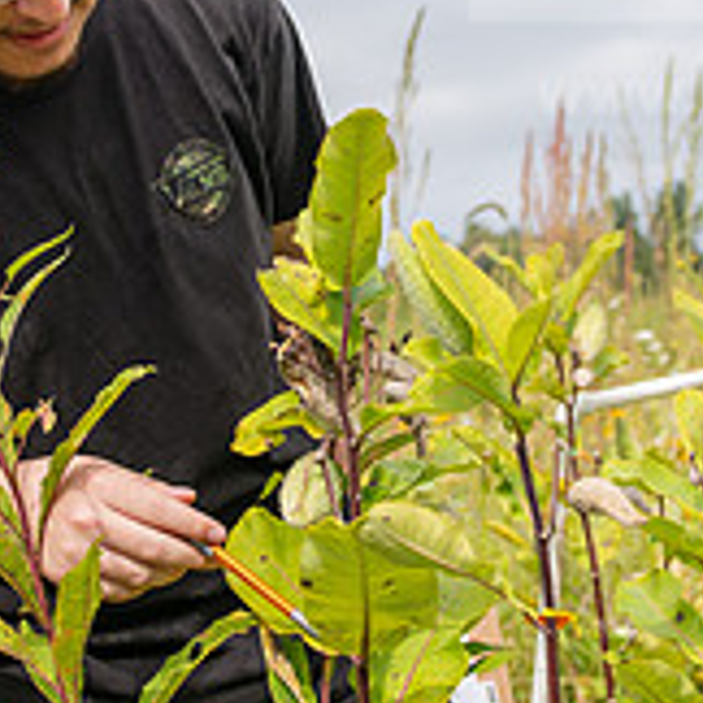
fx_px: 1884
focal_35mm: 82
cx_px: 338
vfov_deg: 21.0
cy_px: 184
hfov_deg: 21.1
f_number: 3.5
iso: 64
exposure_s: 1/400
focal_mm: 27
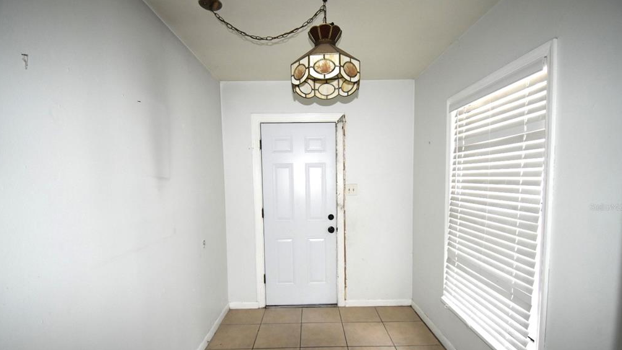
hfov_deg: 99.4
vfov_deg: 66.5
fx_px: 264
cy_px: 207
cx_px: 310
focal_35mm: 16
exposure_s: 1/60
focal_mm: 10
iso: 800
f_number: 4.5
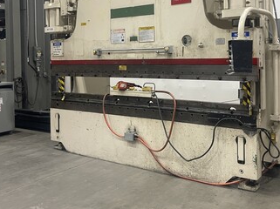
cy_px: 61
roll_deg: +1.3
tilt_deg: +0.7
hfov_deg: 47.7
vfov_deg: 36.2
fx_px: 315
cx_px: 164
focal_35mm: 39
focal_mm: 5.1
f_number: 1.6
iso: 250
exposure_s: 1/60
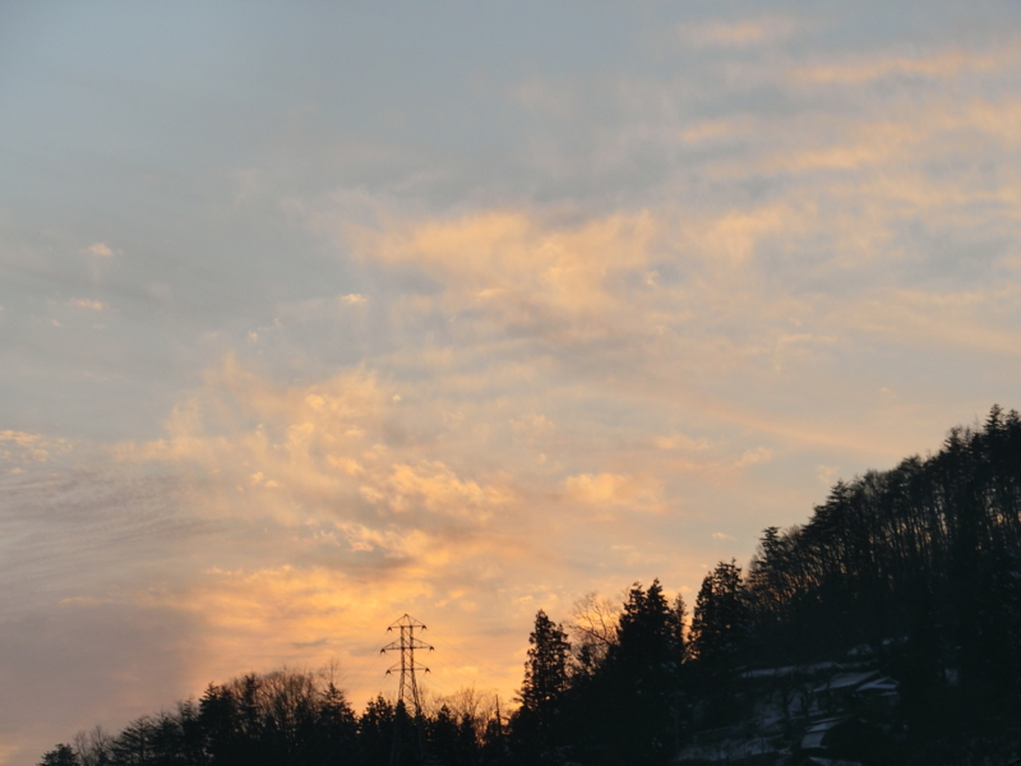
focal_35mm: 191
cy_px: 383
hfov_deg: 10.4
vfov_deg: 7.8
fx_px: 5634
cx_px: 510
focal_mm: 34
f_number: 5.9
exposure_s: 1/250
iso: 80
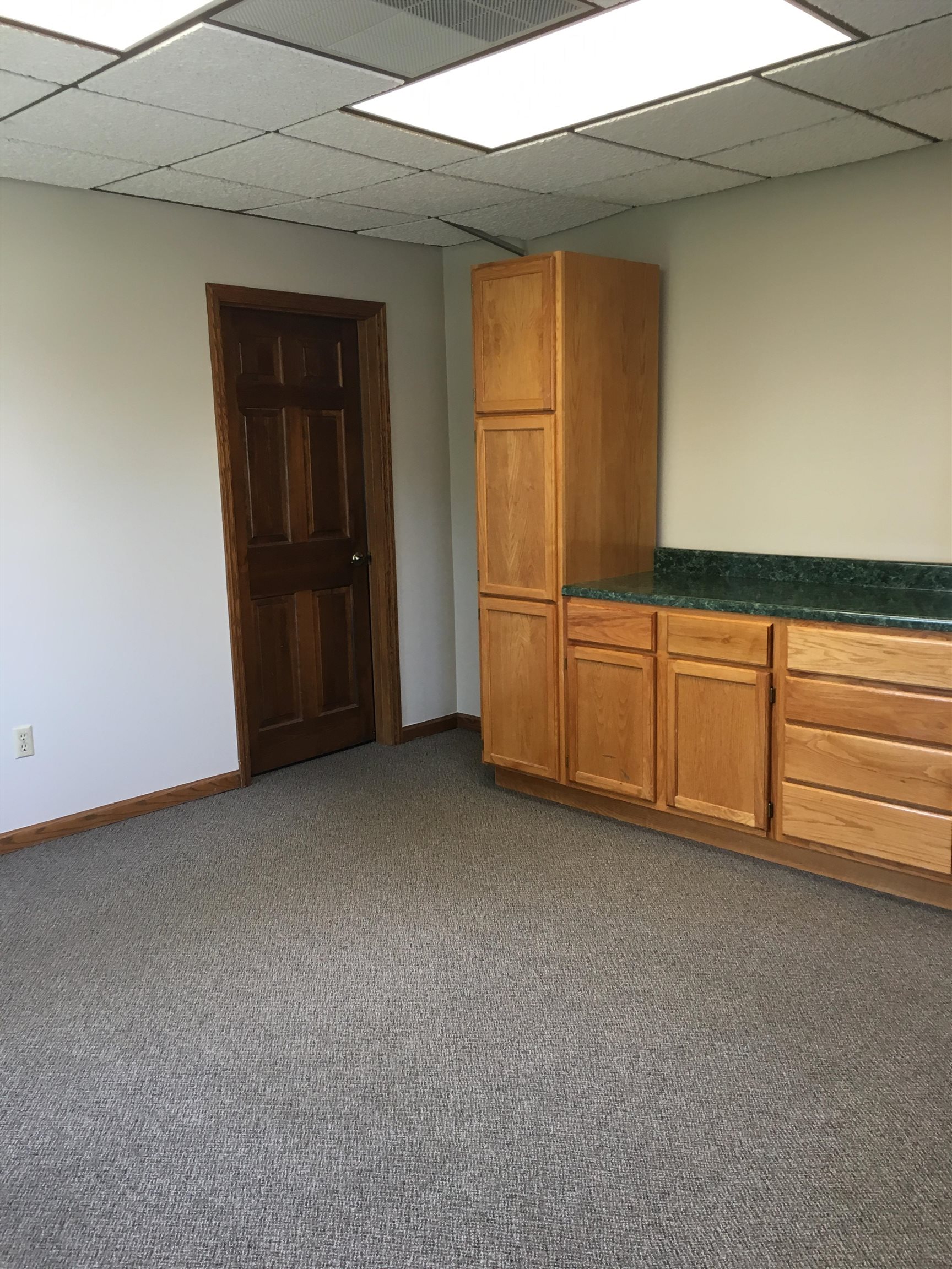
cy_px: 634
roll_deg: +0.6
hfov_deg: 48.2
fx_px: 1063
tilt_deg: -11.0
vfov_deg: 61.7
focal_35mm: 29
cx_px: 476
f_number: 2.2
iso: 64
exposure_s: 1/30
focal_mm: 4.15
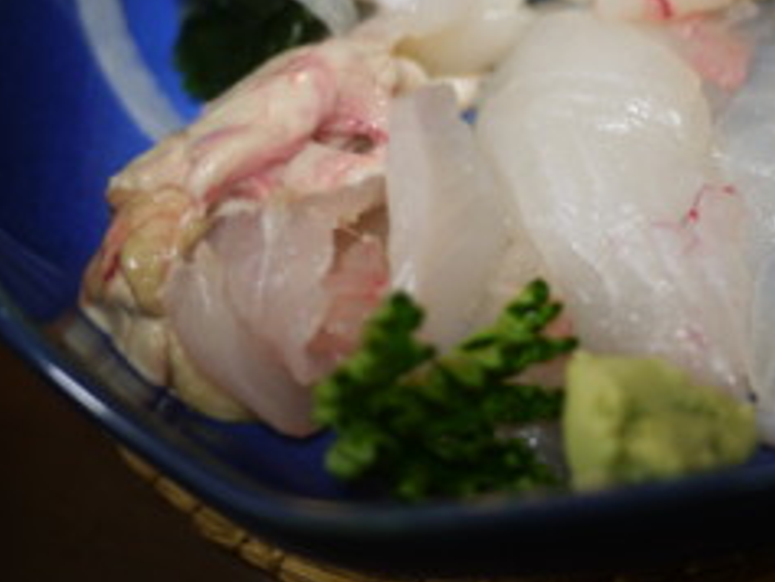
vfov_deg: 19.1
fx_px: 1702
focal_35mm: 76
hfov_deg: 25.3
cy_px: 75
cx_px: 602
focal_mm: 20
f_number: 1.7
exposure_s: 1/40
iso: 100
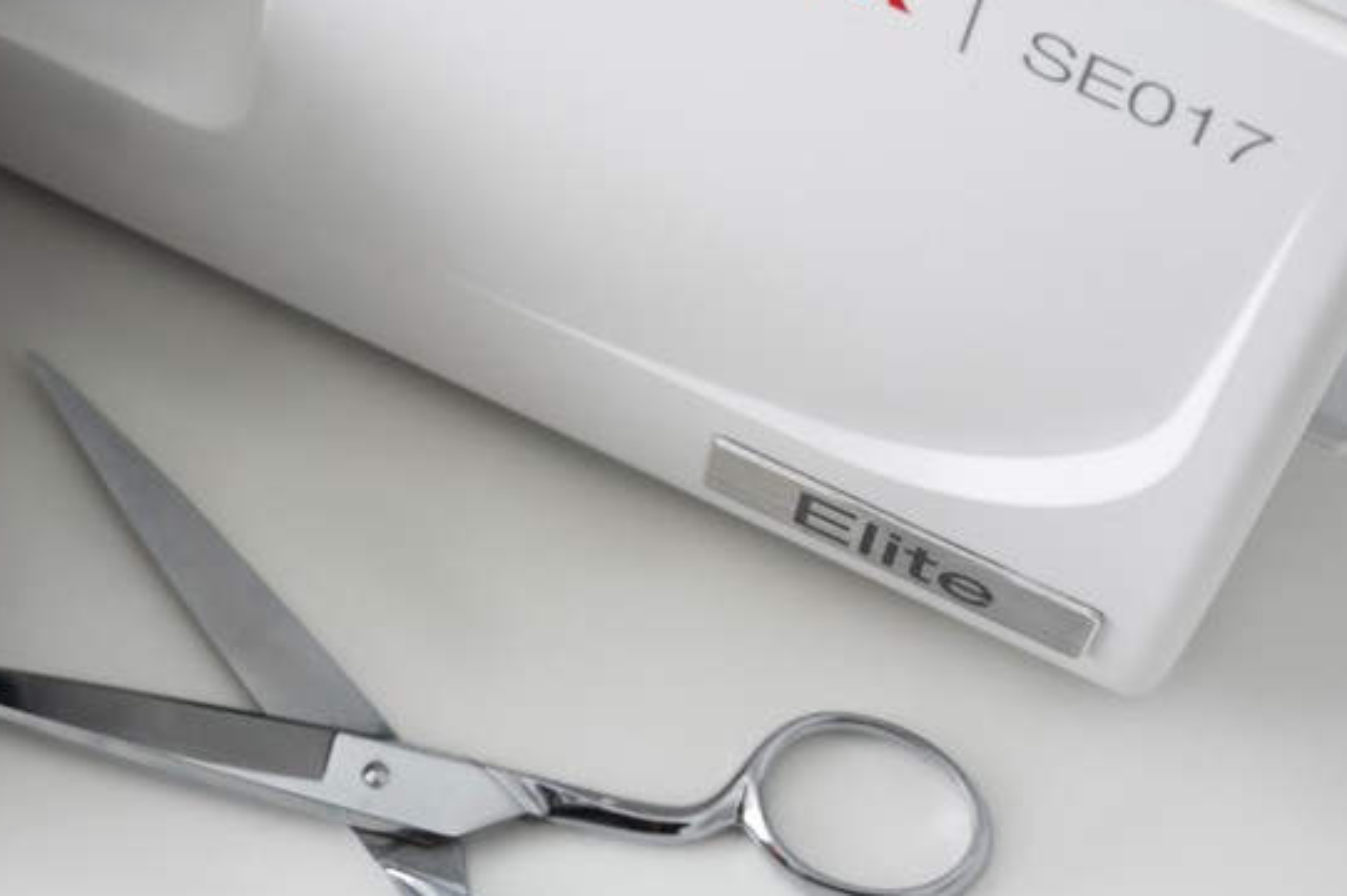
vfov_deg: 12.1
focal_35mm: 111
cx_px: 306
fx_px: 4151
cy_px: -70
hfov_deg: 18.3
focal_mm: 50
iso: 64
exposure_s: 1/160
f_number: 8
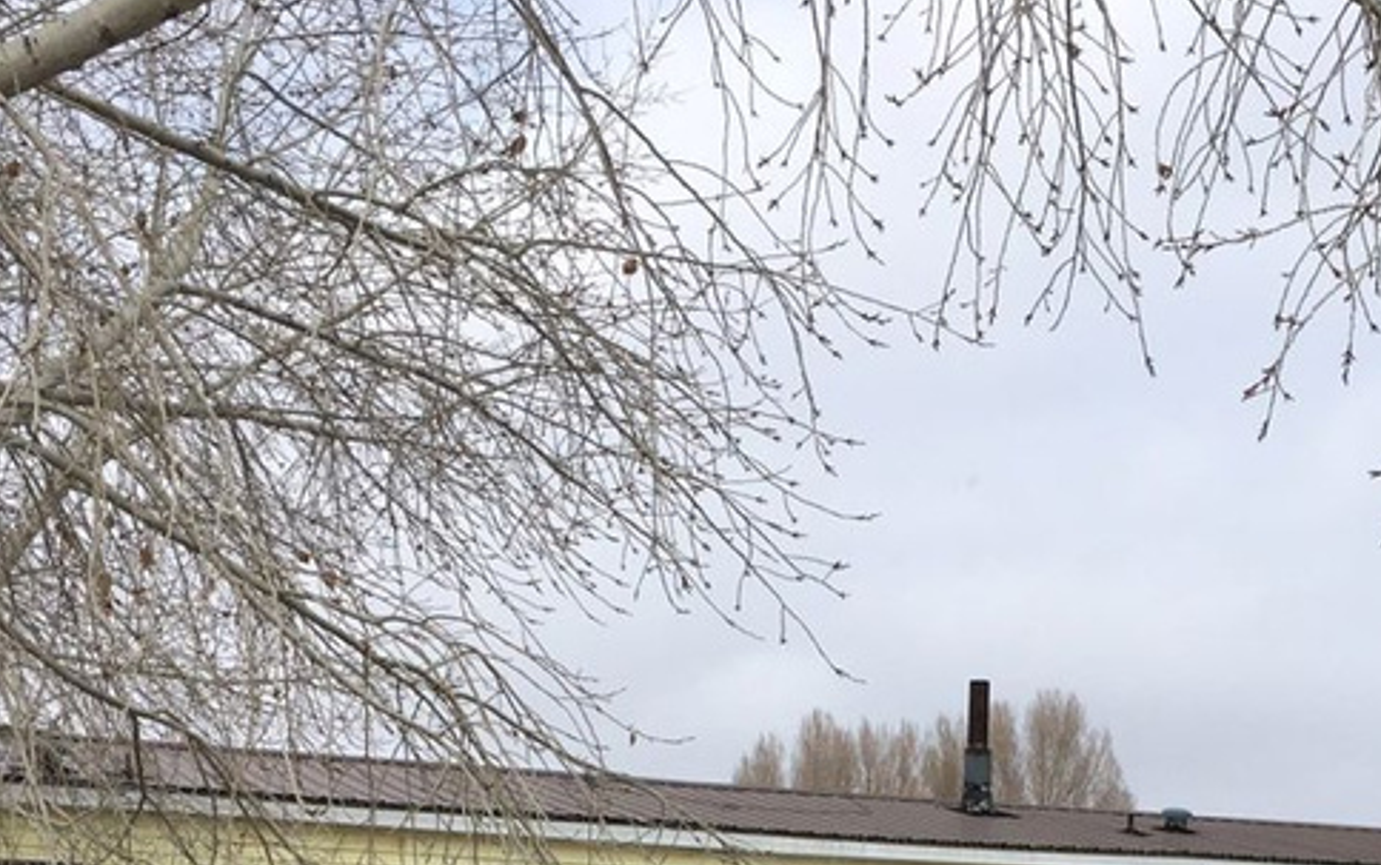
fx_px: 2448
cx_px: 893
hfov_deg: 31.3
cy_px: 1082
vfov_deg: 18.8
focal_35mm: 65
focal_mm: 4.15
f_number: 2.2
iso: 25
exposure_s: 1/864
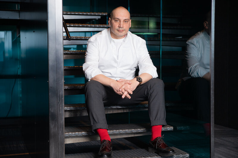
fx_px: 397
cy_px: 79
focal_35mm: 60
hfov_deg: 33.4
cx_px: 119
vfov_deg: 22.6
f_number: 3.5
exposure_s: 1/60
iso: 800
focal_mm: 60
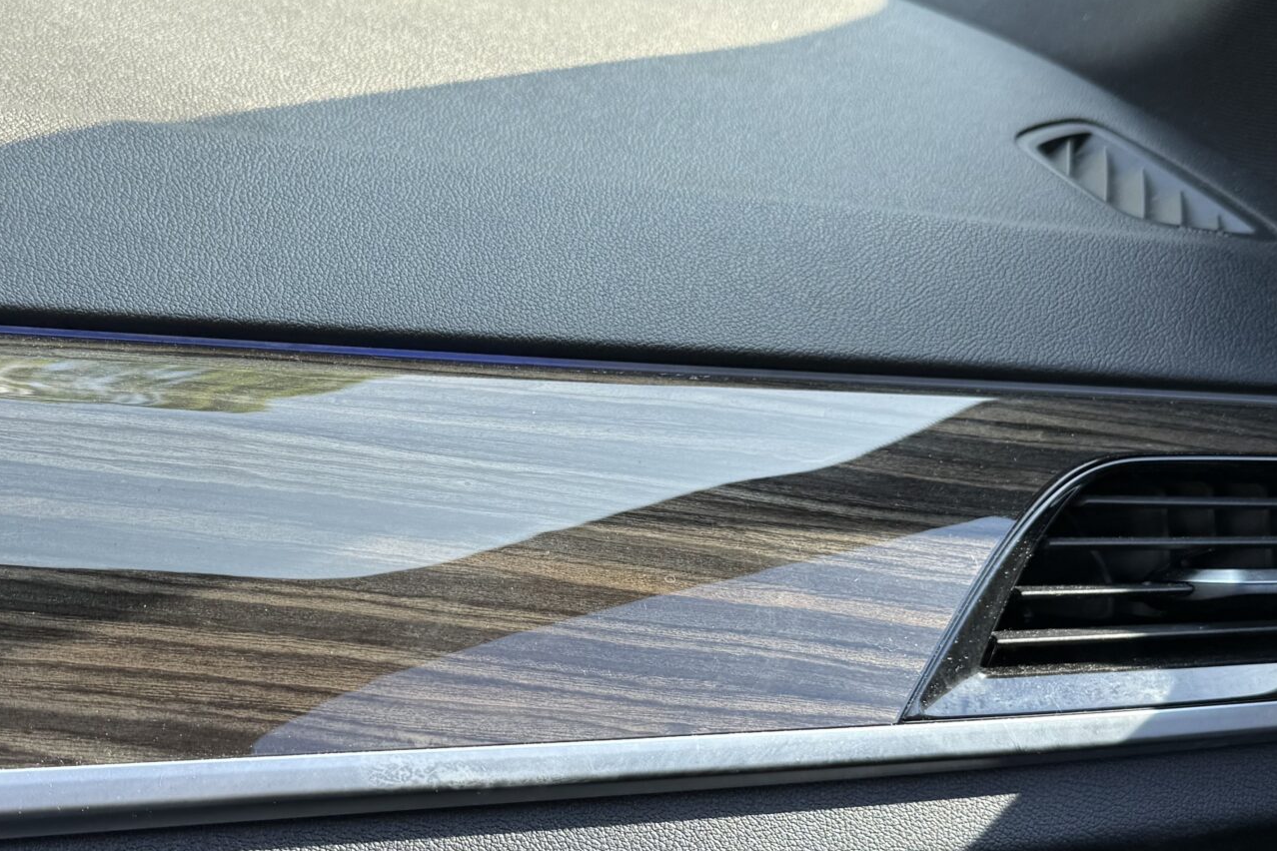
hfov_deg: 39.2
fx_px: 1773
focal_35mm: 50
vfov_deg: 26.9
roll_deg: -5.3
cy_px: 531
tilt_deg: -17.4
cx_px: 441
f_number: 1.78
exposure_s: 1/148
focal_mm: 6.76
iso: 64
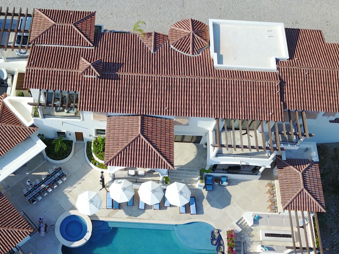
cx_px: 129
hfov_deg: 42.7
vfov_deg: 32.8
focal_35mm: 44
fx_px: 431
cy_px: 146
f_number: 2.2
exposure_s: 1/978
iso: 100
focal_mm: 4.73
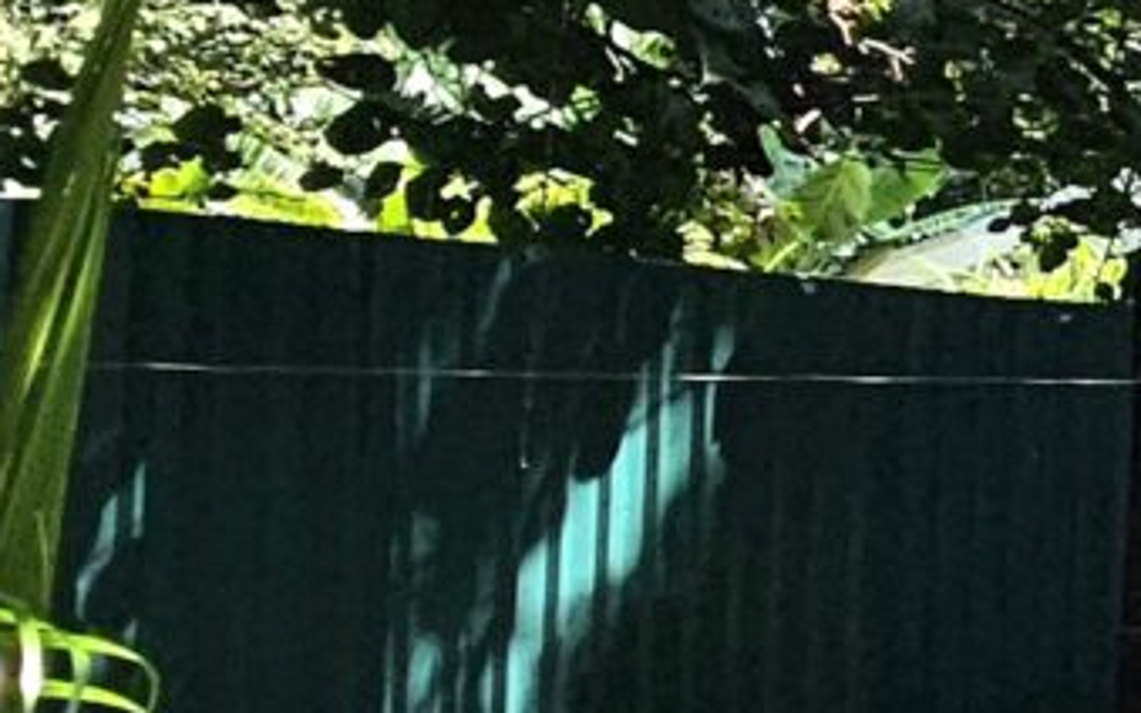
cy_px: 350
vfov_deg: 12.6
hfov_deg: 13.7
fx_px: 3235
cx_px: 2810
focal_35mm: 104
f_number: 2.2
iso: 50
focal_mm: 2.2
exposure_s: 1/2000
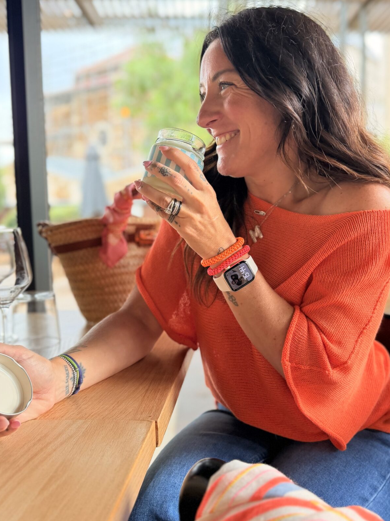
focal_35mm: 31
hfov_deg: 45.3
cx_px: 228
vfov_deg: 58.3
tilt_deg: -5.6
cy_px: 252
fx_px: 466
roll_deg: -0.2
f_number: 1.78
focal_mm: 6.76
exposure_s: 1/214
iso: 200
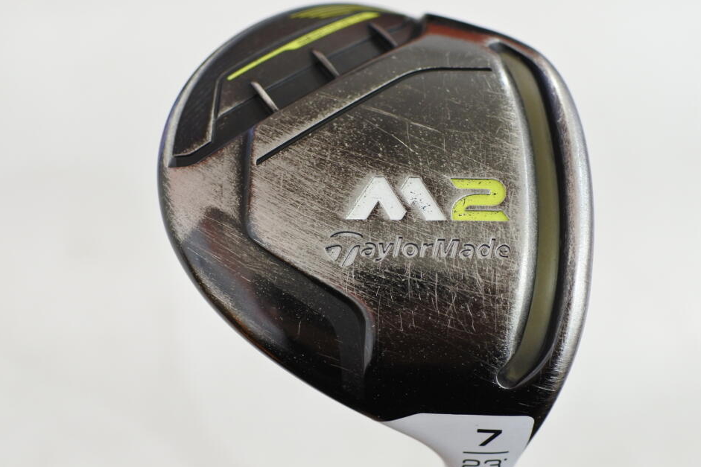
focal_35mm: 50
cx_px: 355
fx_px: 973
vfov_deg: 27.0
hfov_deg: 39.6
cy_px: 232
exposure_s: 1/250
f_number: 1.8
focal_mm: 18.5
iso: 800
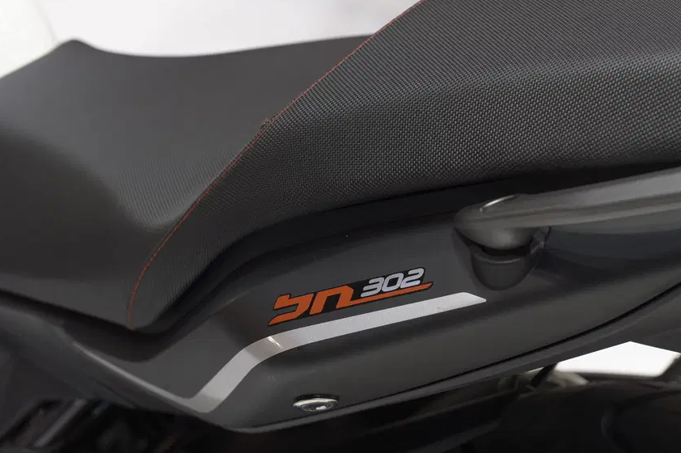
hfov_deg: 21.6
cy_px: 273
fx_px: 1777
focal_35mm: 94
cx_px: 461
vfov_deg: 14.5
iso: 1000
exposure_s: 1/200
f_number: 5.6
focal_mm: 66
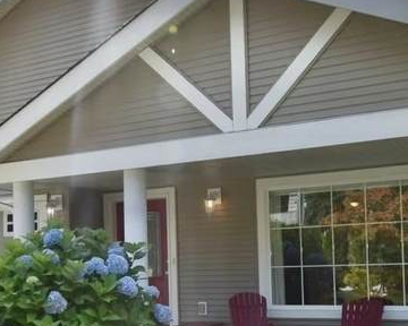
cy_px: 261
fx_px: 604
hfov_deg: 37.3
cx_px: 178
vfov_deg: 29.5
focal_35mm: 50
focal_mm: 10
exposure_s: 1/250
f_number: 8
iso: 180
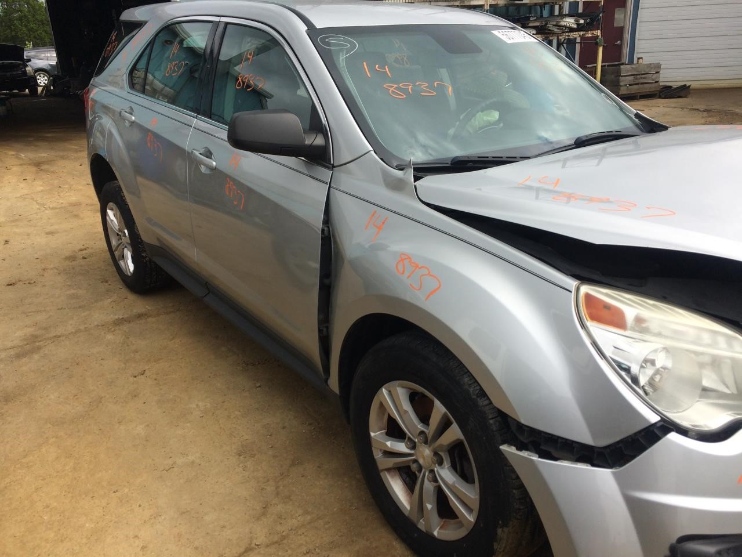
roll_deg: +1.6
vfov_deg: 48.2
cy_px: 278
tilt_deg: -16.6
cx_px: 371
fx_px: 622
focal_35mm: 29
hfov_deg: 61.7
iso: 32
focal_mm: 4.15
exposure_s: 1/1466
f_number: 2.2
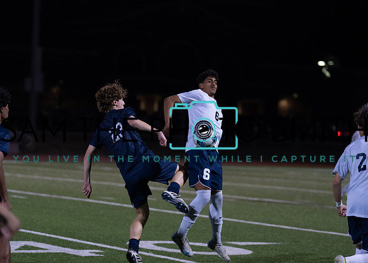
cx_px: 172
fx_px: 1458
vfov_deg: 10.3
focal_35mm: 140
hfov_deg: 14.4
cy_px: 132
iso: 2000
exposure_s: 1/1000
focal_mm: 129
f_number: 2.8
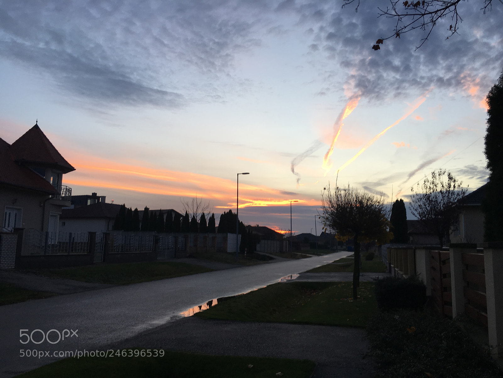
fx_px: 421
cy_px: 189
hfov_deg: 61.7
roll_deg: -1.6
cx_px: 252
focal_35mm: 29
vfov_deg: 48.2
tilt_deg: +7.1
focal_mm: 4.15
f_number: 2.2
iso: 25
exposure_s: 1/50
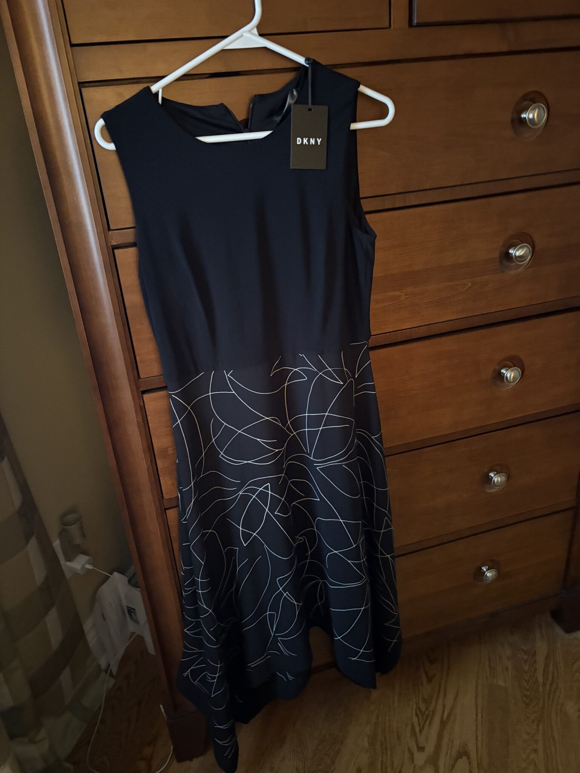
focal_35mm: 26
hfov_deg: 53.1
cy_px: 386
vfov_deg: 67.3
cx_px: 290
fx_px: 581
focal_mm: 5.96
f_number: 1.6
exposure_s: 1/15
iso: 2500
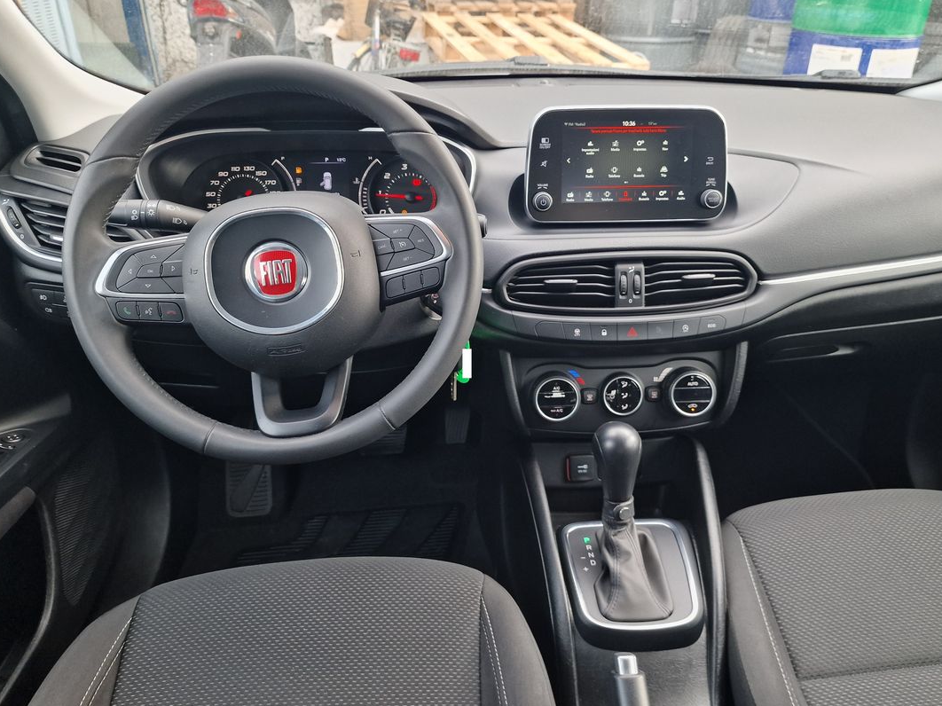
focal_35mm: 26
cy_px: 327
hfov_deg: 67.3
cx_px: 492
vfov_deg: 53.0
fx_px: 707
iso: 100
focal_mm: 6.4
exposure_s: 1/180
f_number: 1.8
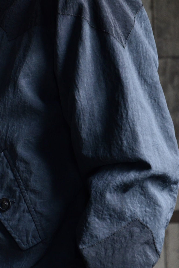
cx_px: 62
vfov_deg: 20.6
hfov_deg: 13.8
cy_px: 140
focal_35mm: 99
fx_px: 739
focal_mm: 44
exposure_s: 1/50
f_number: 4.8
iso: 1250
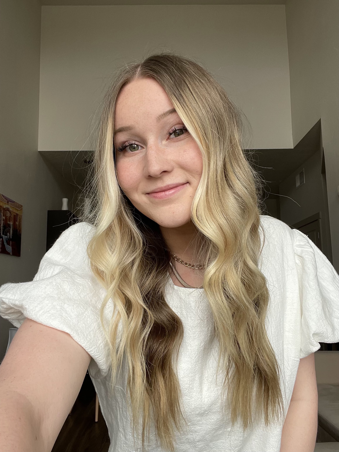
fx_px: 392
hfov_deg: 46.8
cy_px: 226
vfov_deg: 60.0
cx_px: 170
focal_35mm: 30
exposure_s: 1/121
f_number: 2.2
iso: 40
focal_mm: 2.71
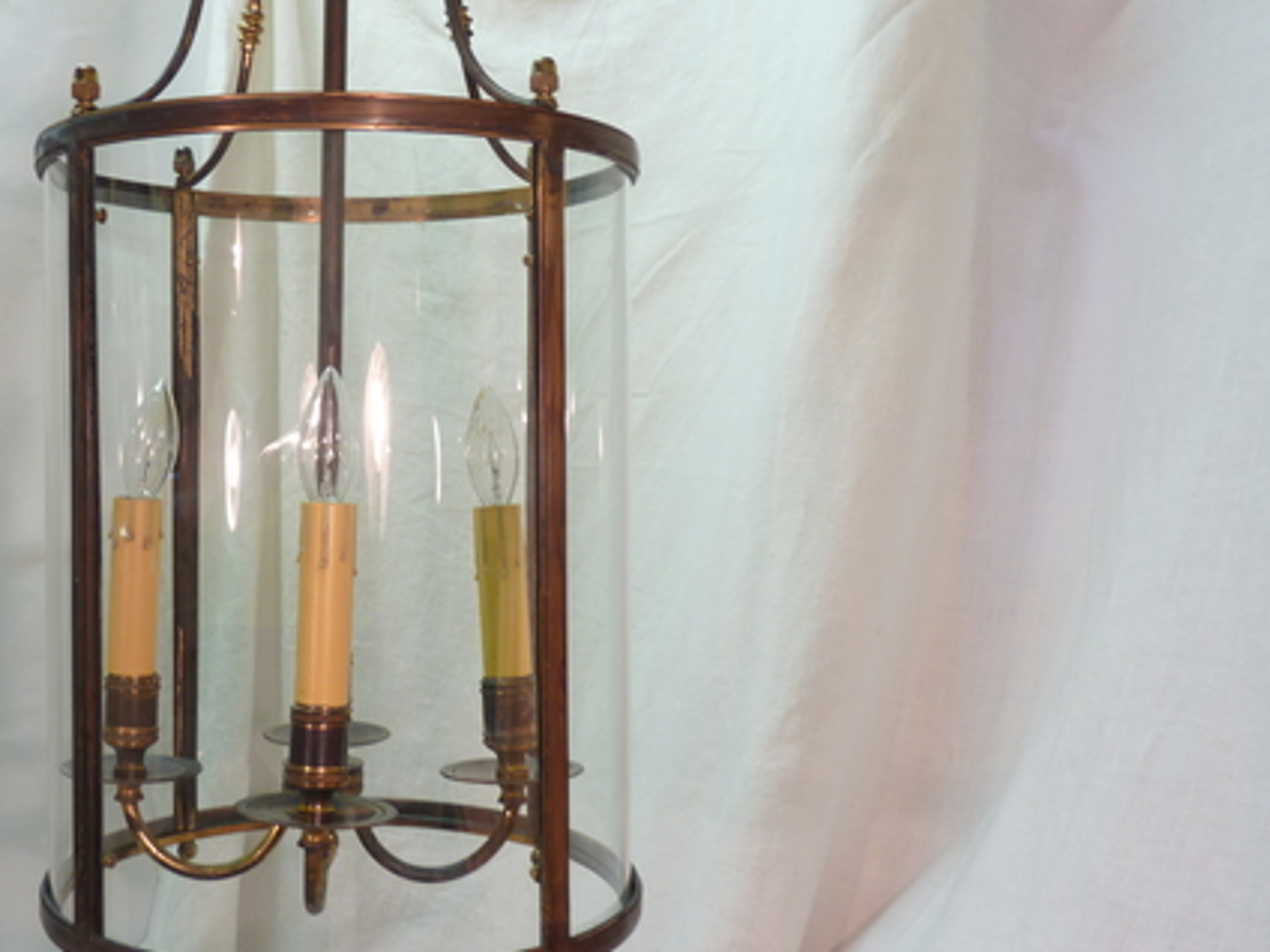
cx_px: 389
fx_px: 1504
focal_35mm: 41
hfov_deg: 44.9
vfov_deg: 35.1
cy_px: 449
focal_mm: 4.7
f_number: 3.4
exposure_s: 1/8
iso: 80
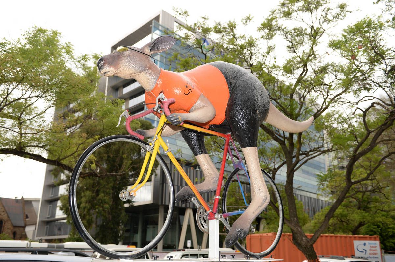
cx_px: 198
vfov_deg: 38.8
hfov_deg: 55.8
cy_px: 131
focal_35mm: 34
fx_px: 373
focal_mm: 34
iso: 200
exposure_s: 1/250
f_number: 4
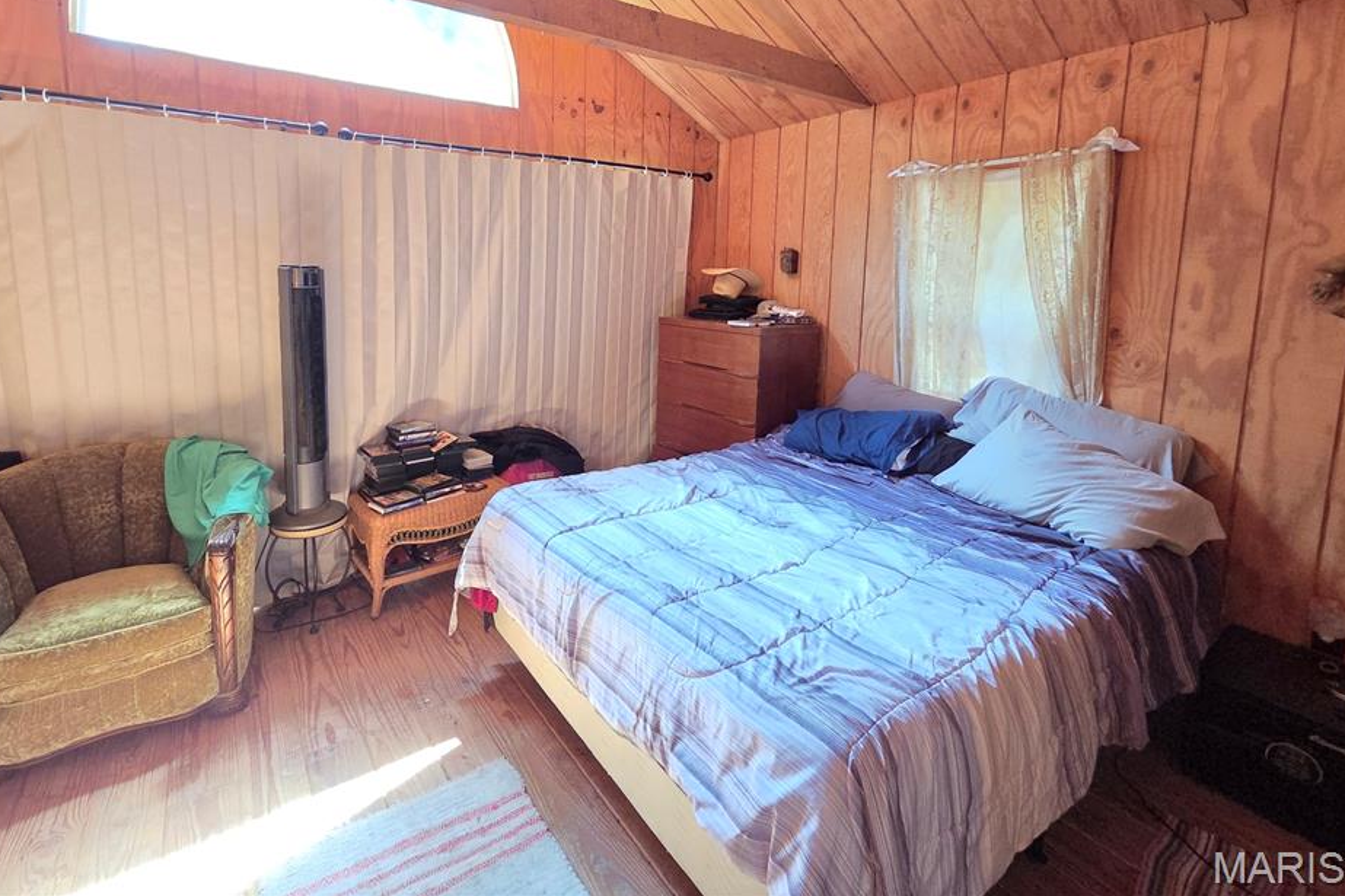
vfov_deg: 76.0
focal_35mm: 15
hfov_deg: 100.1
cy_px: 339
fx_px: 560
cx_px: 613
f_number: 2.2
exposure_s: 1/60
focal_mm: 2.2
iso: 1250
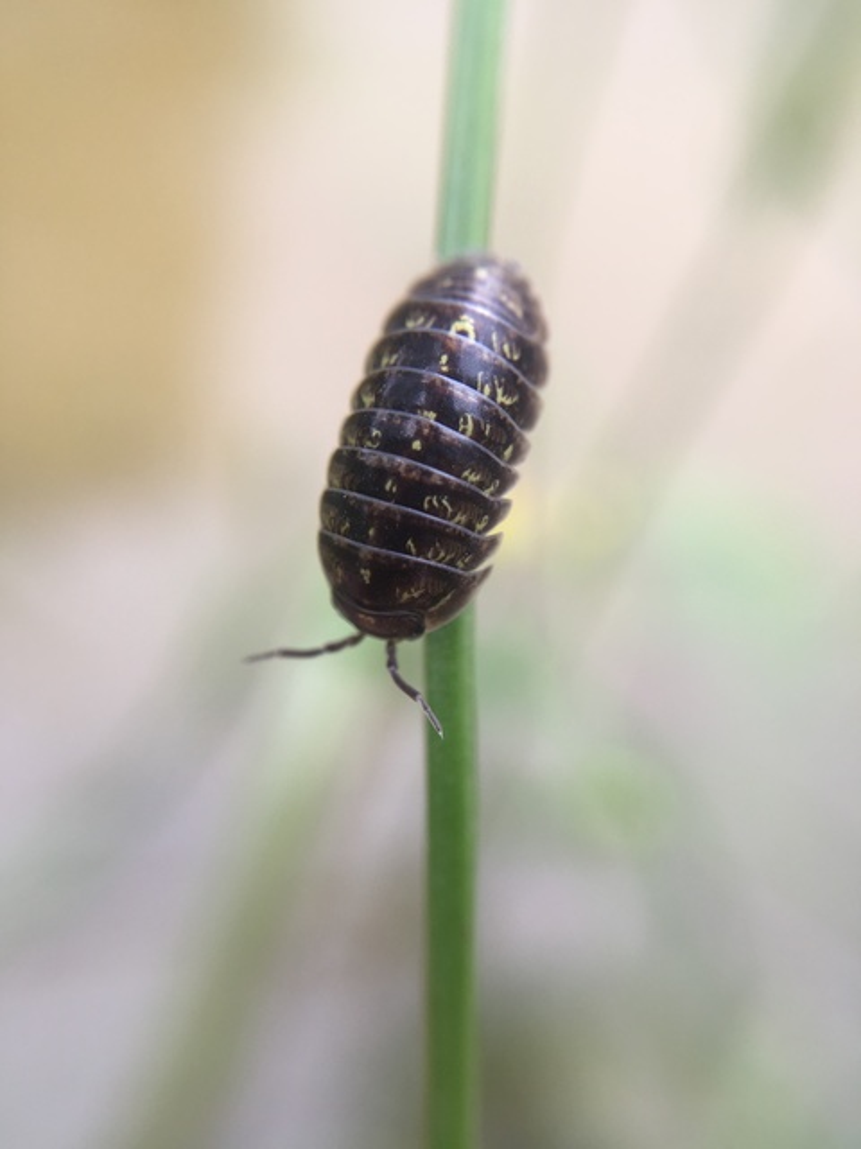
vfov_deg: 61.7
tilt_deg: -60.9
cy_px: 574
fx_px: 962
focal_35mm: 29
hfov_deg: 48.2
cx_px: 430
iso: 25
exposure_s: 1/237
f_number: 2.2
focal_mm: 4.15
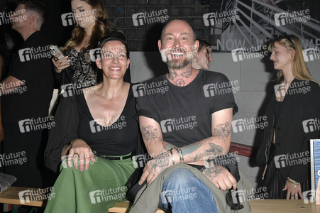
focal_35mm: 33
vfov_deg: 39.9
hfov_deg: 57.3
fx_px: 293
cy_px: 106
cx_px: 160
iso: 1600
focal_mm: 28
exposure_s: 1/250
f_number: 8
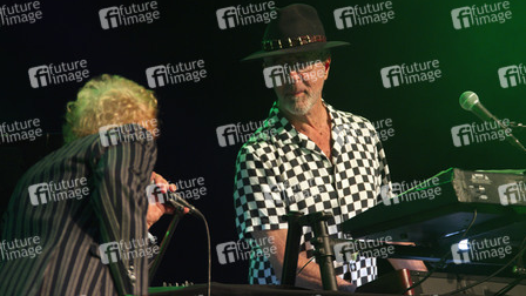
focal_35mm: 316
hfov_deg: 6.8
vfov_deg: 3.8
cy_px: 162
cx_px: 262
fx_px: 4407
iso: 1600
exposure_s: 1/100
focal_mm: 300
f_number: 2.8
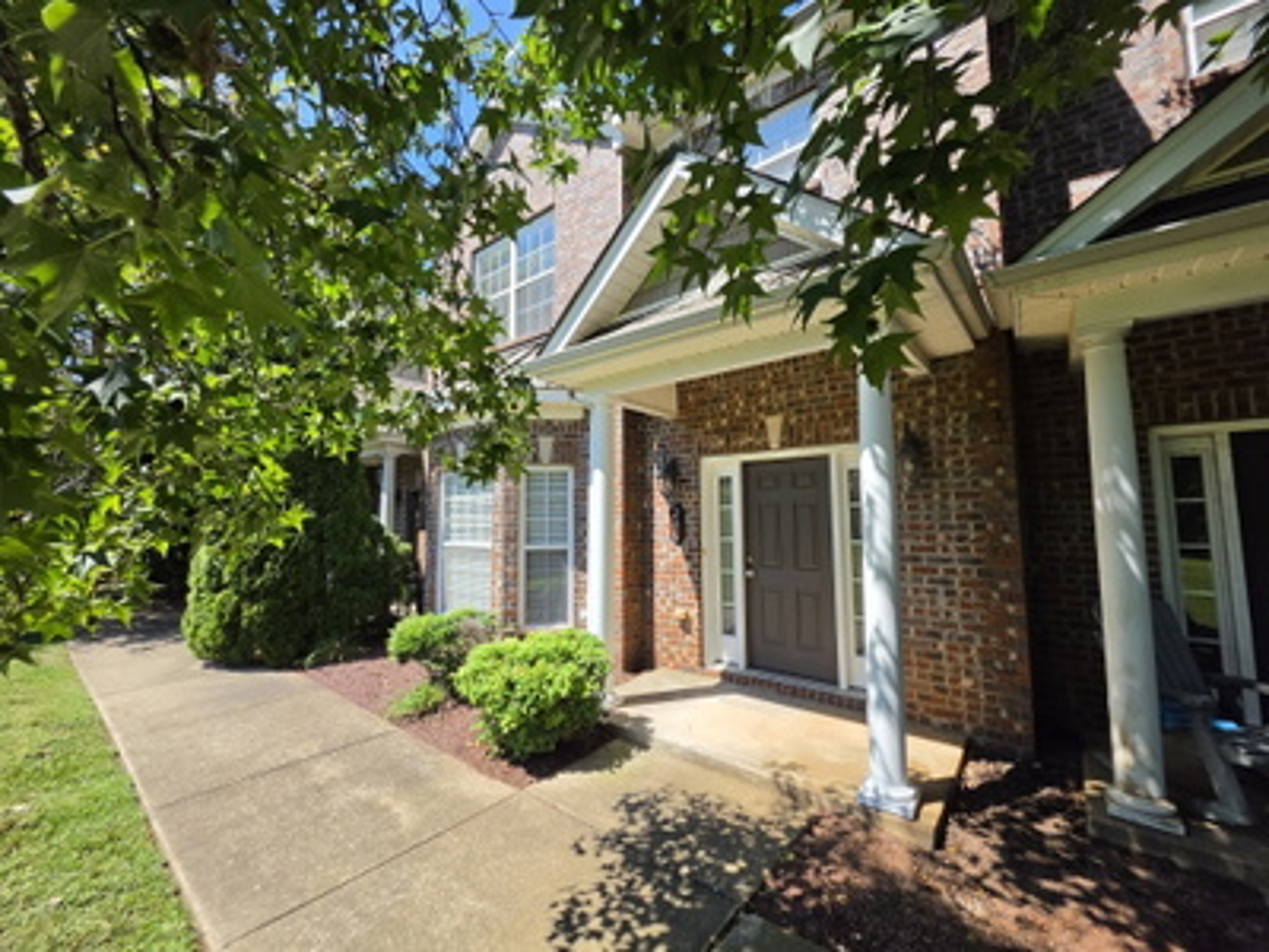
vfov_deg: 89.9
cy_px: 476
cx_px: 634
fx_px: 477
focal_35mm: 13
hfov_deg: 106.2
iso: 32
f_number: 1.9
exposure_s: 1/1114
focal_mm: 2.2
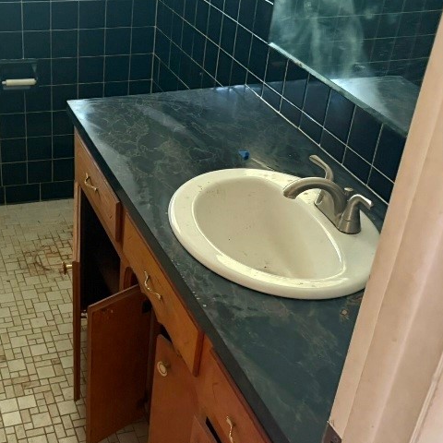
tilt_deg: -32.7
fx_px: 709
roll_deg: -5.3
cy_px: 250
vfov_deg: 34.6
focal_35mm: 49
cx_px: 117
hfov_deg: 34.0
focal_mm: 5.96
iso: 640
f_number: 1.6
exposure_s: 1/30
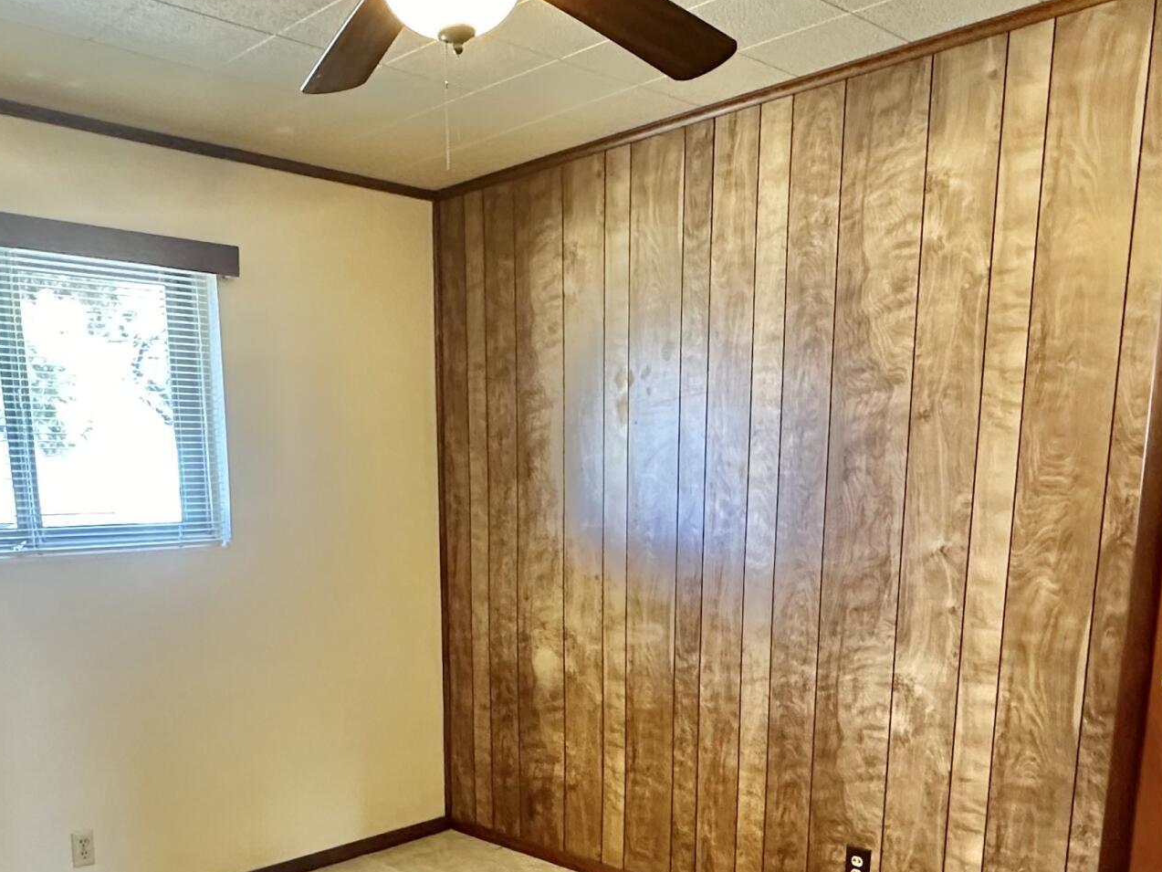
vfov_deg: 40.8
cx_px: 496
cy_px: 722
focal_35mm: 33
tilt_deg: -11.4
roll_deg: +0.7
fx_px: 1108
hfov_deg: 55.1
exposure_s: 1/60
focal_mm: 2.22
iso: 400
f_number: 2.2
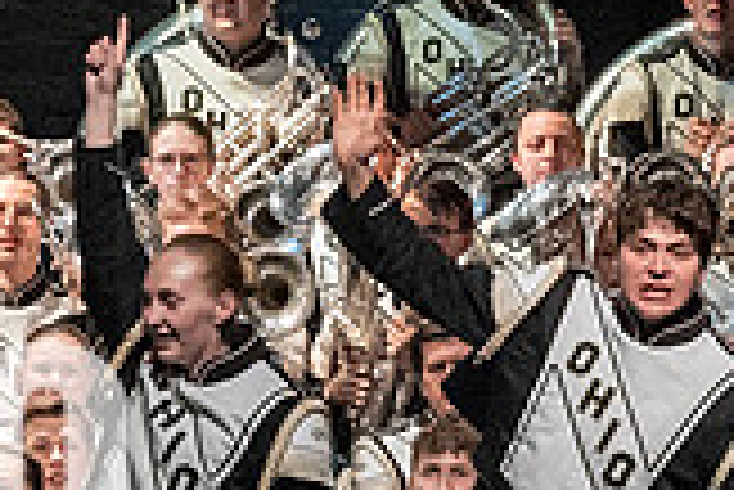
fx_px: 13550
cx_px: -212
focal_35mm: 664
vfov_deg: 2.1
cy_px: 553
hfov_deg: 3.1
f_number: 4
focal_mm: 125
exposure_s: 1/500
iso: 4000
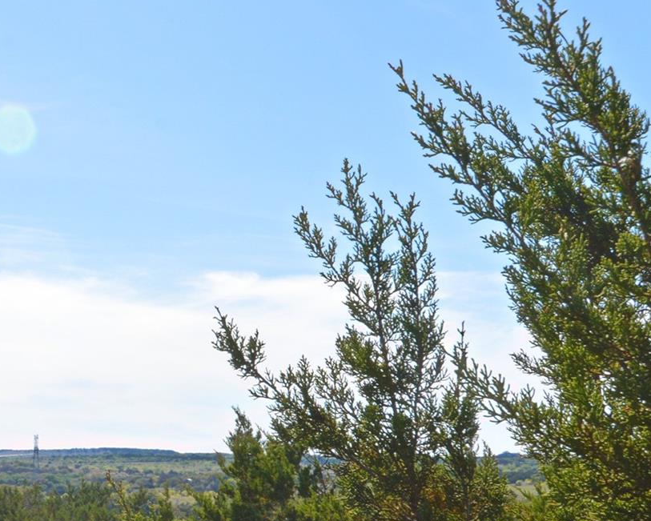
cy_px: 461
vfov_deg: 17.8
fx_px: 1638
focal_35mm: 85
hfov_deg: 21.9
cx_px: 46
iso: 200
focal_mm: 24
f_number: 16
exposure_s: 1/50
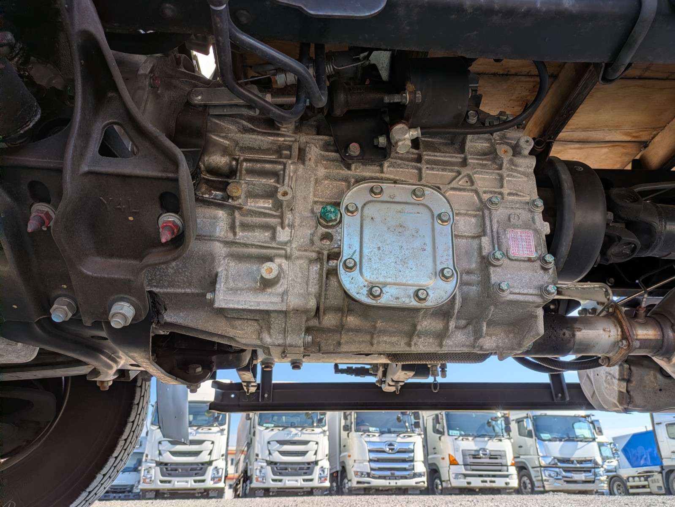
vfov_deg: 54.9
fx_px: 488
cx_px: 338
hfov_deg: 69.4
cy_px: 254
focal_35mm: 25
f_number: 1.89
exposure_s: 1/867
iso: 31
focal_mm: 5.43
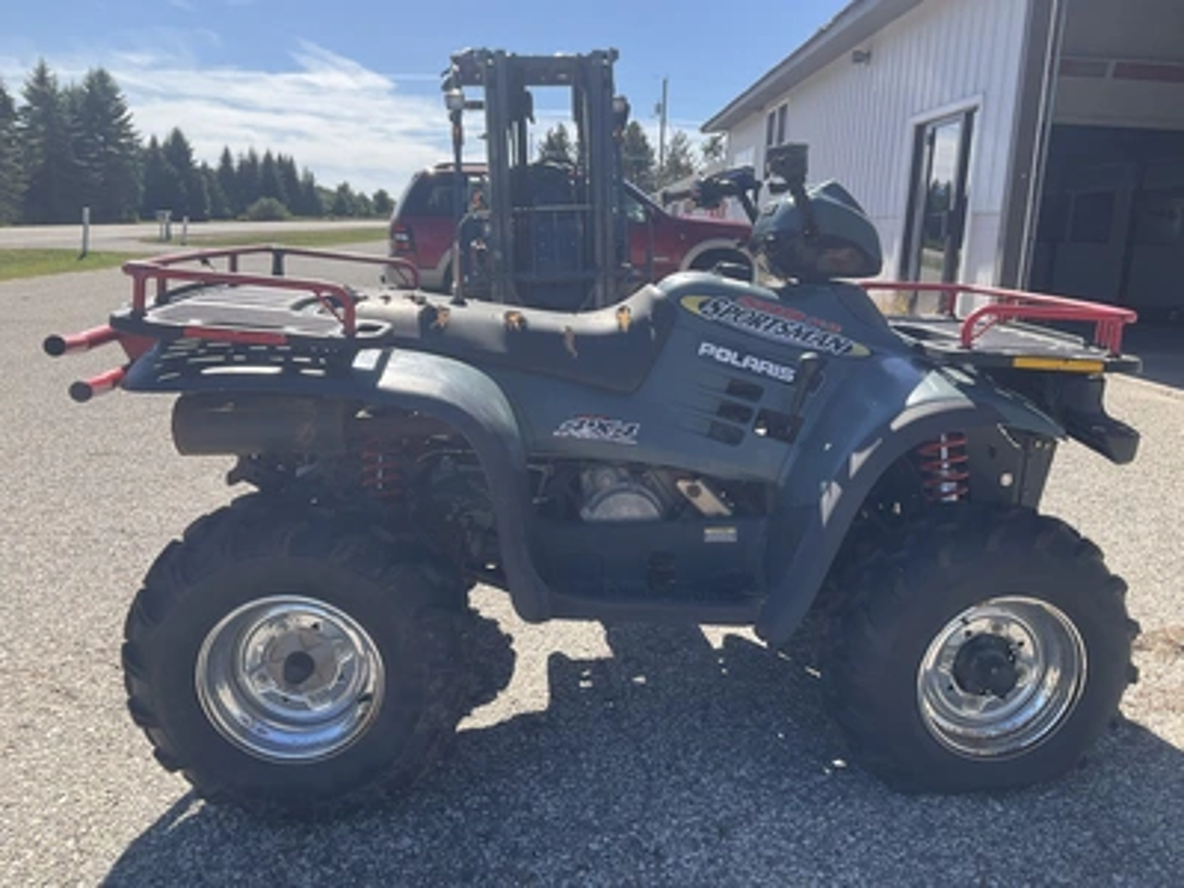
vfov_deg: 48.2
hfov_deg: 61.7
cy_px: 444
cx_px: 592
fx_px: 992
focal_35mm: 29
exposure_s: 1/929
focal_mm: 3
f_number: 1.8
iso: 25
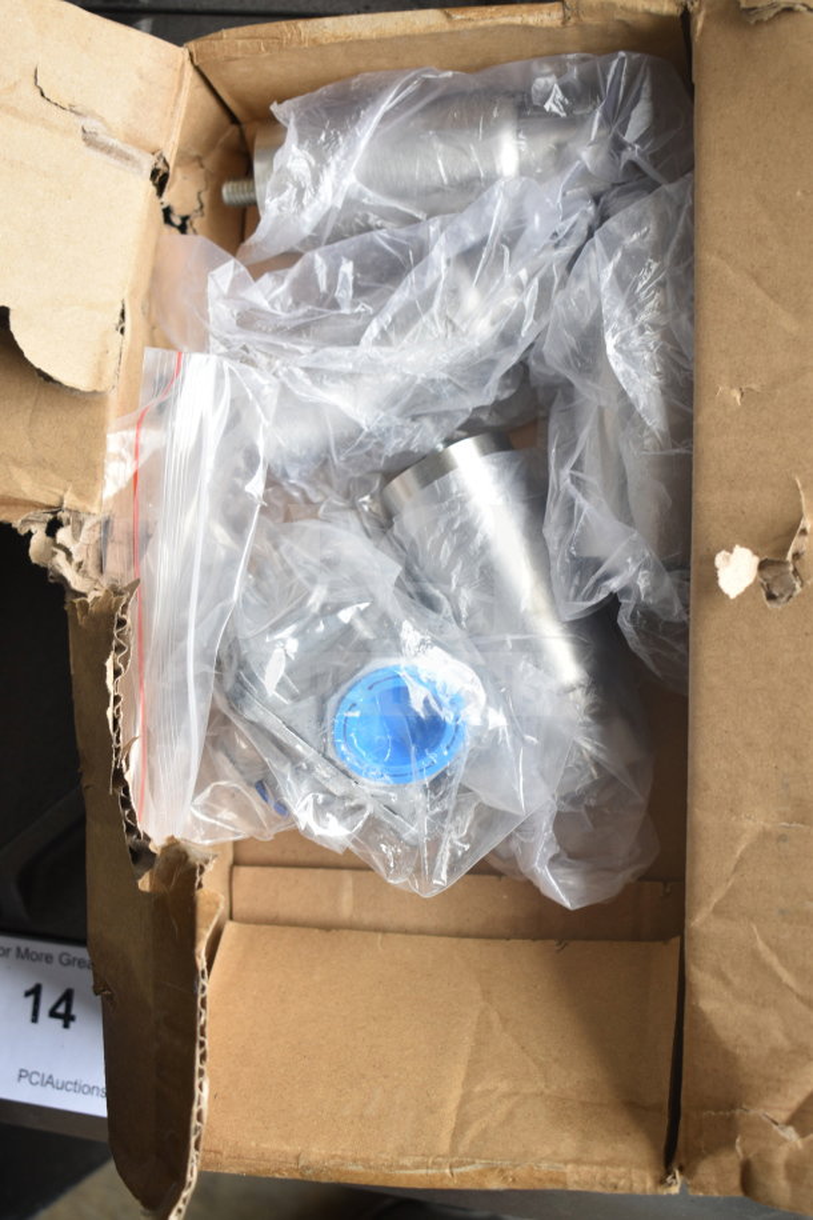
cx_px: 406
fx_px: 1727
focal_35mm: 51
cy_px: 610
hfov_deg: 26.5
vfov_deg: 38.9
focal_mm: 34
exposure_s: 1/50
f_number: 4.5
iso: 200
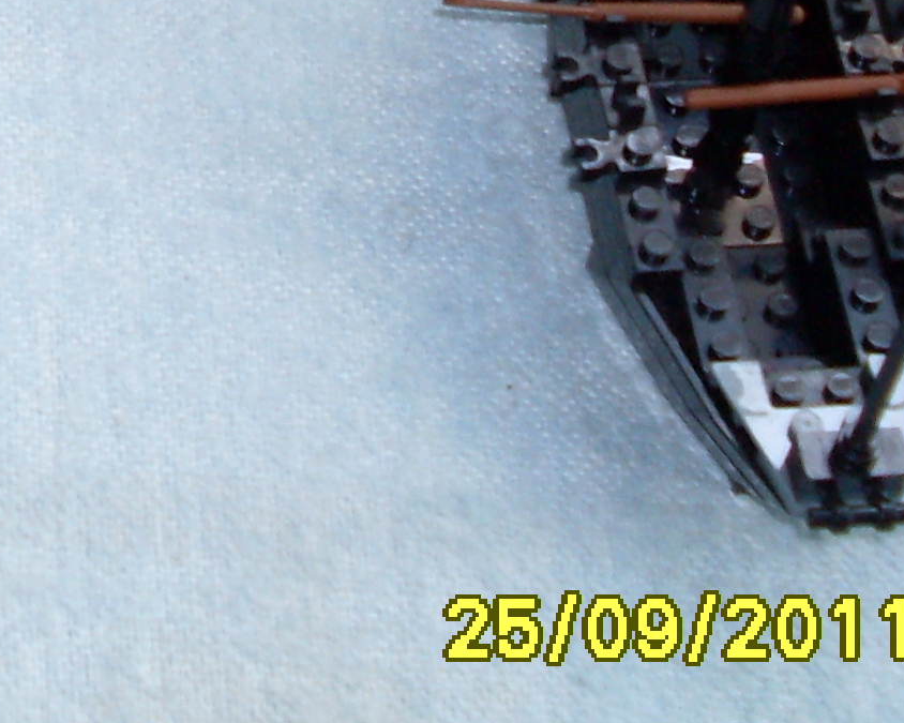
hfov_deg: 13.7
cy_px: -364
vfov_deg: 11.0
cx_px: -274
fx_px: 3611
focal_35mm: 135
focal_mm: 6.3
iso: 100
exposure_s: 1/45
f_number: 2.8
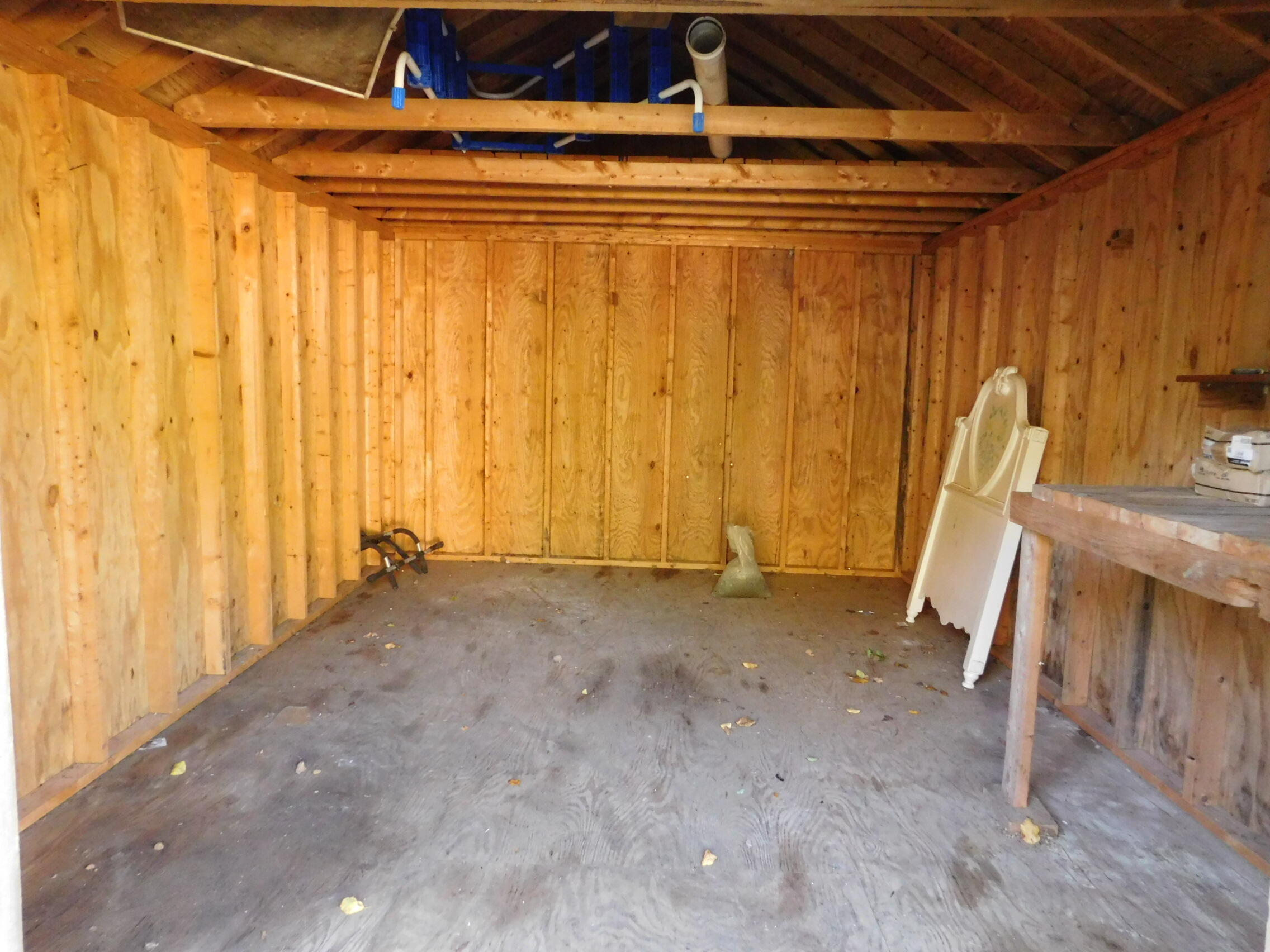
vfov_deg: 58.9
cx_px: 635
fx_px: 844
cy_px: 476
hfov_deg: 73.9
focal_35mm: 23
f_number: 3
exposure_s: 1/30
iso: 720
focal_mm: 4
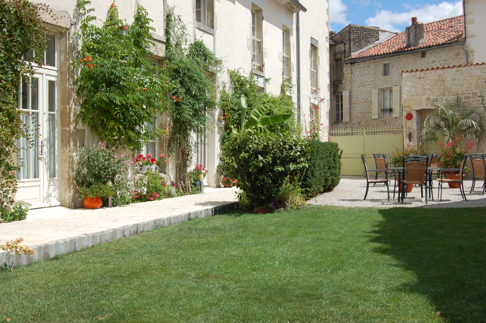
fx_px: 607
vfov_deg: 29.8
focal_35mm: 45
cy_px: 162
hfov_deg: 43.6
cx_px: 243
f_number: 13
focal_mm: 30
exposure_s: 1/640
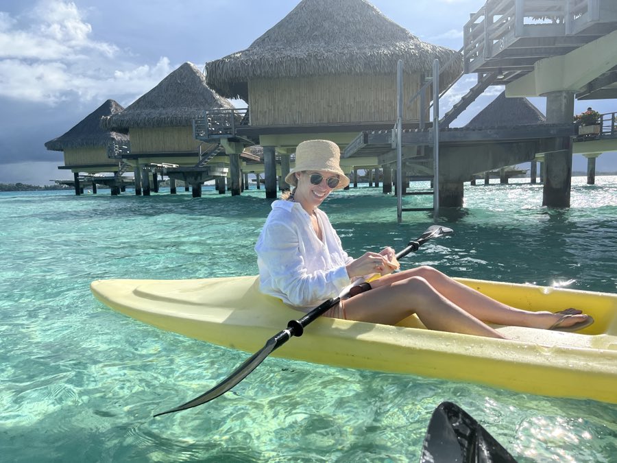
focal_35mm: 26
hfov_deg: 67.3
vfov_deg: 53.1
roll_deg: +0.0
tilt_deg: -4.4
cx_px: 308
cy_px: 232
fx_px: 463
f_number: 1.5
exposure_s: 1/5076
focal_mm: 5.7
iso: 50
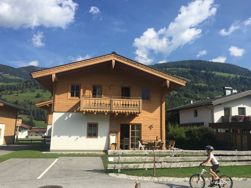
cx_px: 126
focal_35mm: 29
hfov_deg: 61.7
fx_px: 210
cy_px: 94
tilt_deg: +8.9
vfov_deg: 48.2
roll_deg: -1.1
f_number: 2.2
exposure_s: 1/1721
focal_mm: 4.15
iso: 32
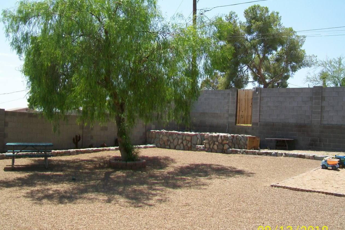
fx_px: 345
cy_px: 128
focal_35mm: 36
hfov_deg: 53.1
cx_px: 170
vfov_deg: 36.8
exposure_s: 1/320
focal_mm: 6.1
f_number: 4.9
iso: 64
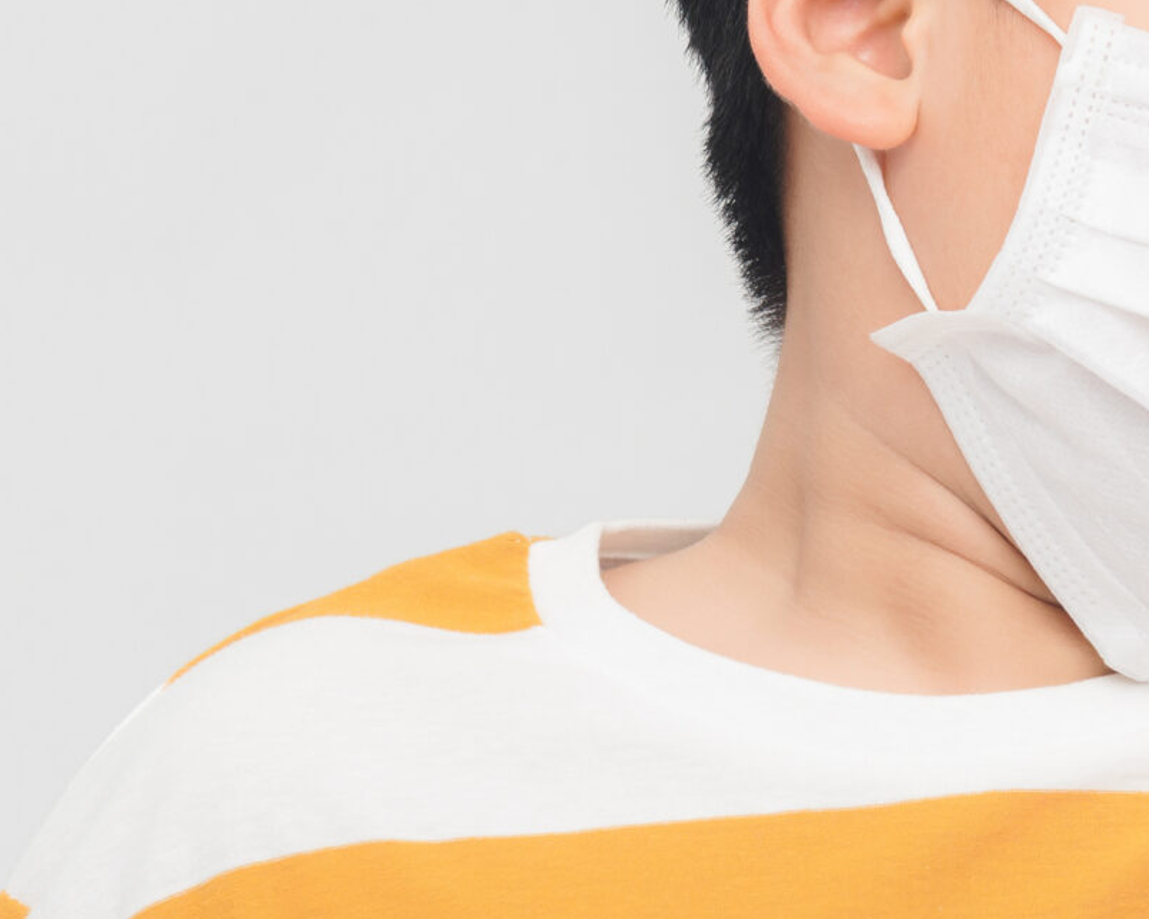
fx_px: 7107
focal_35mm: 209
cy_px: 216
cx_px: 1479
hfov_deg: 9.1
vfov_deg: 7.4
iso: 200
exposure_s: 1/125
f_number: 8
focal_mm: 70
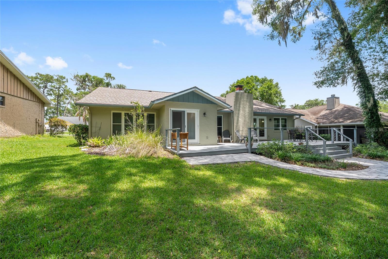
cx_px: 194
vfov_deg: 81.2
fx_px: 151
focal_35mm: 14
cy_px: 130
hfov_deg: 104.3
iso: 500
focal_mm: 14
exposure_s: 1/200
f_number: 8
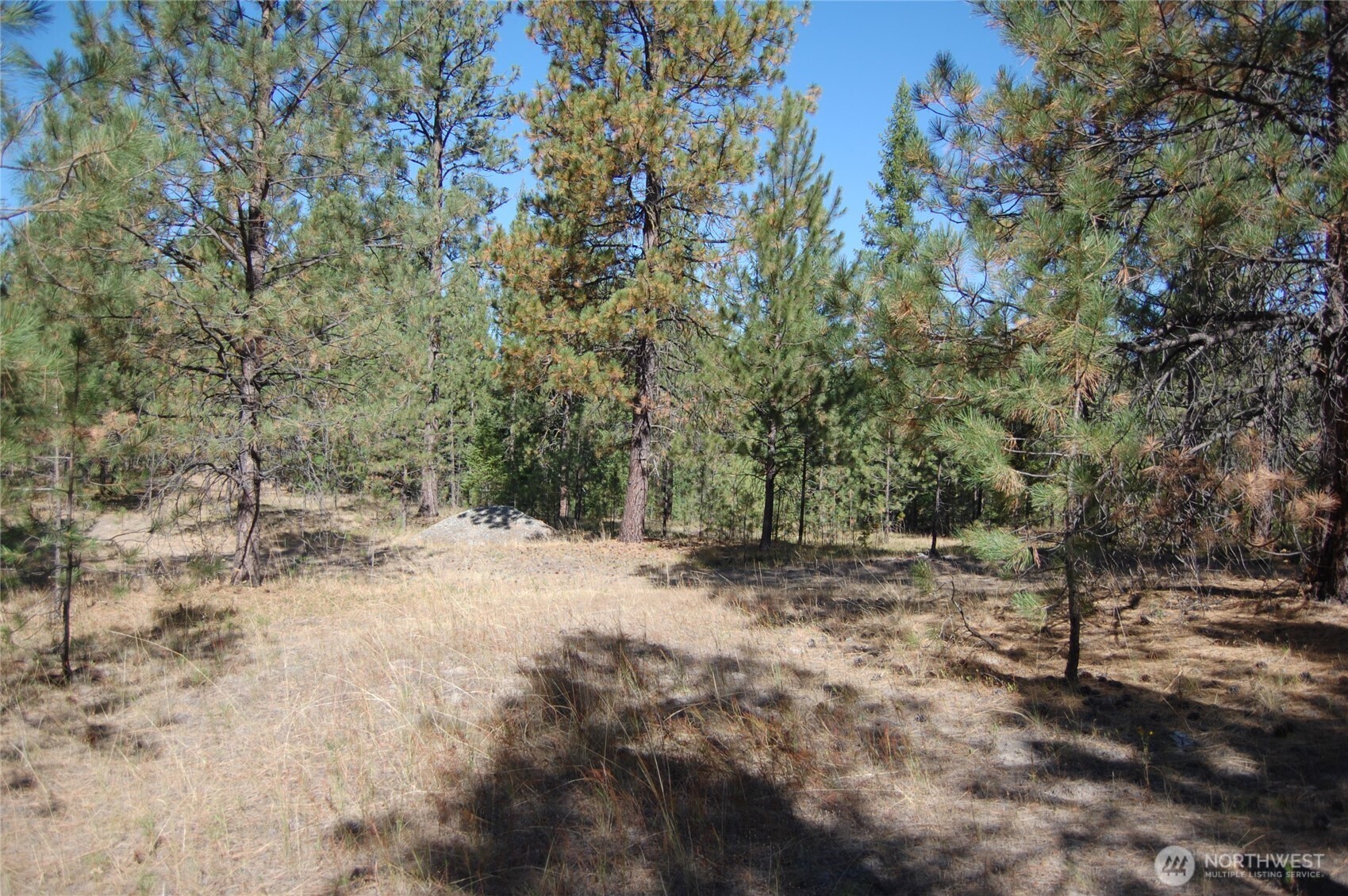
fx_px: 1010
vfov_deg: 47.8
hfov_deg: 67.4
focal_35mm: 27
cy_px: 448
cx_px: 674
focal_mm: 18
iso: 200
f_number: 3.5
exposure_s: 1/1000
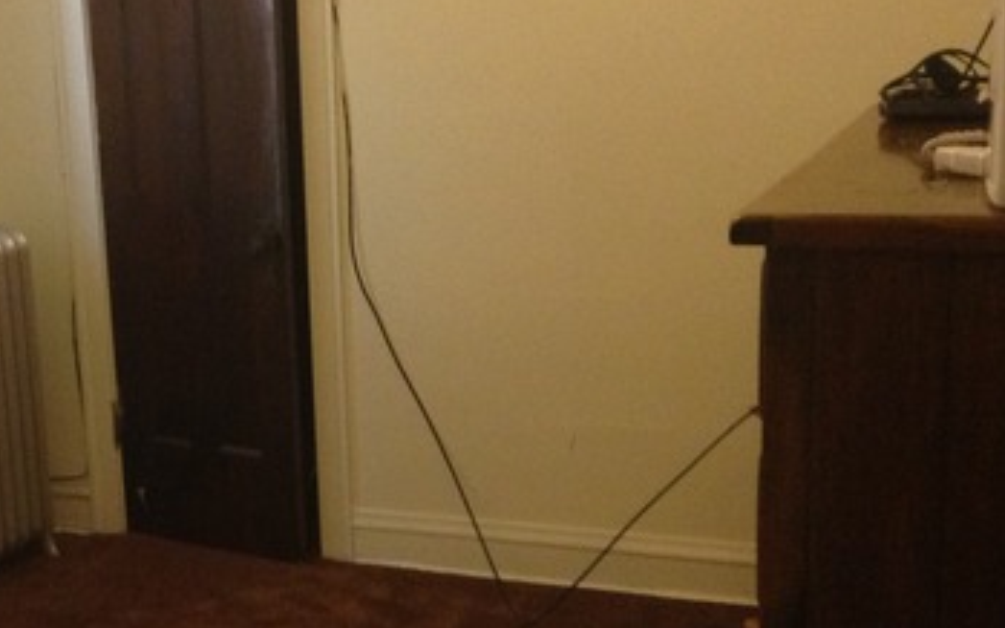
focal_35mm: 64
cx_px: 187
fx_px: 1753
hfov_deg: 31.1
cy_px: 354
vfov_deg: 20.3
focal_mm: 3.3
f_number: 2.4
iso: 250
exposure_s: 1/24
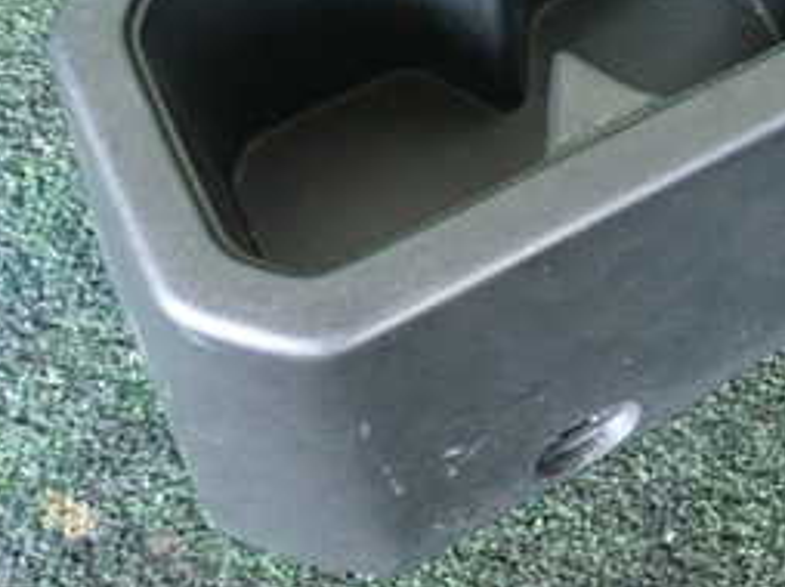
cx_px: 729
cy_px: -62
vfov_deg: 19.8
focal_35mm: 71
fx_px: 1609
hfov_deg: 26.4
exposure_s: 1/25
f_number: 2.3
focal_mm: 5.4
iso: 800
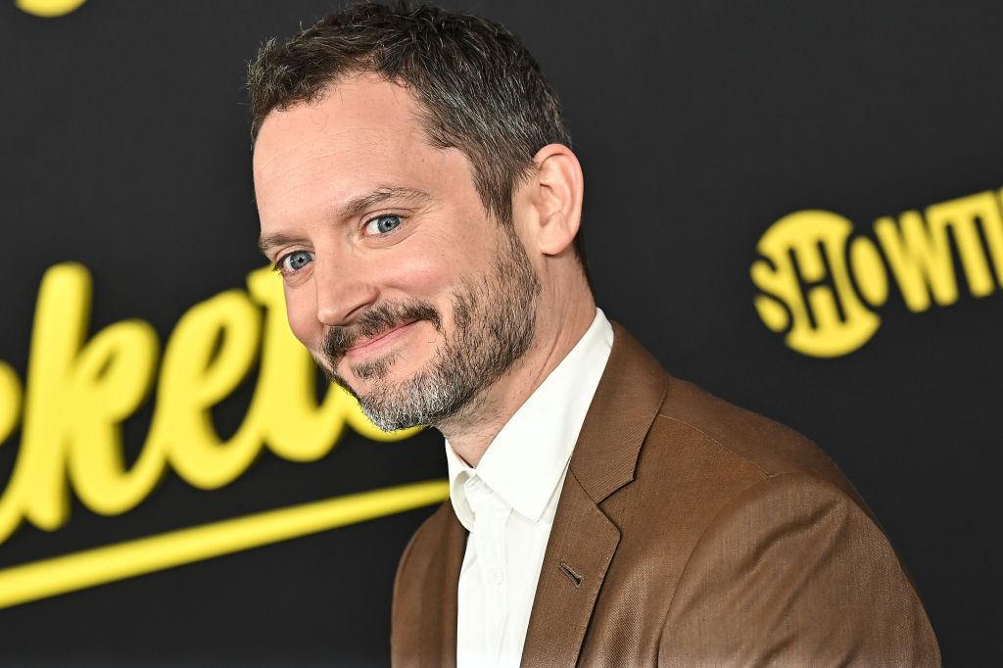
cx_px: 502
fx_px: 4345
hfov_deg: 13.2
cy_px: 334
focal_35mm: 156
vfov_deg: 8.8
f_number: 4.5
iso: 1250
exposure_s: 1/200
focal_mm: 104
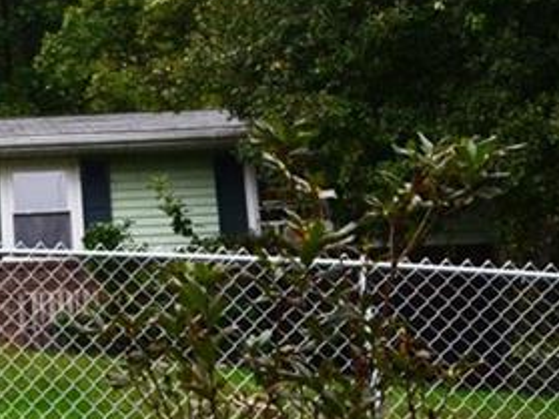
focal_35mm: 106
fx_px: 1711
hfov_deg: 17.4
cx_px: -162
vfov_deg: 13.9
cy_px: 144
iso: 400
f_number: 9
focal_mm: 20
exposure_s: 1/160
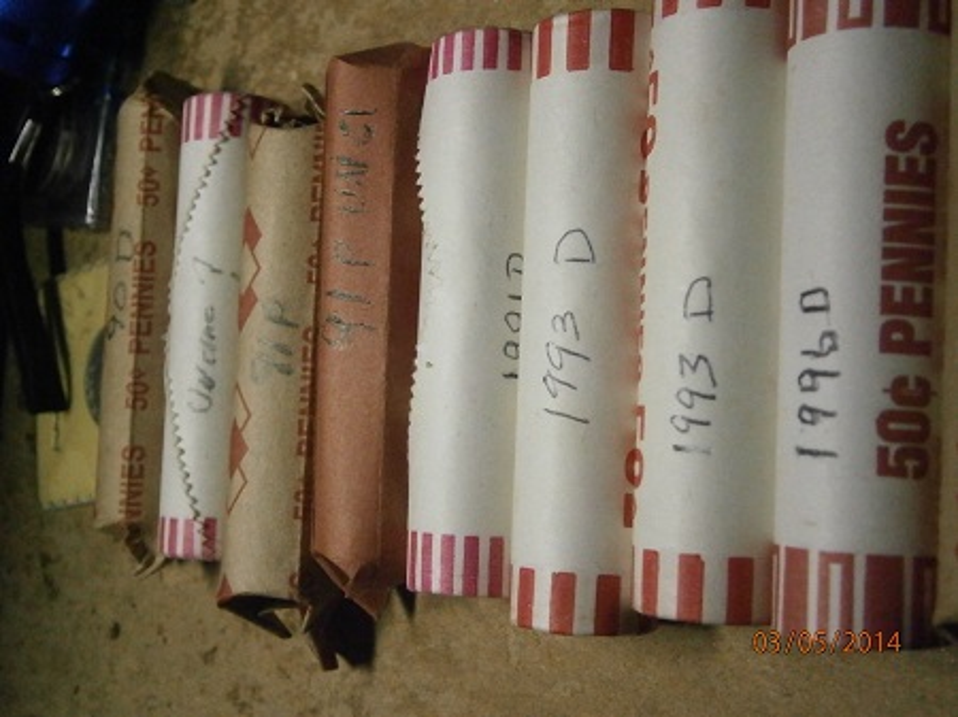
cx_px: 479
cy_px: 358
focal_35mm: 47
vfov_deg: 30.9
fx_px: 1300
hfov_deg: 40.5
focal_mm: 8.3
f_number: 3.4
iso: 800
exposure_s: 1/160
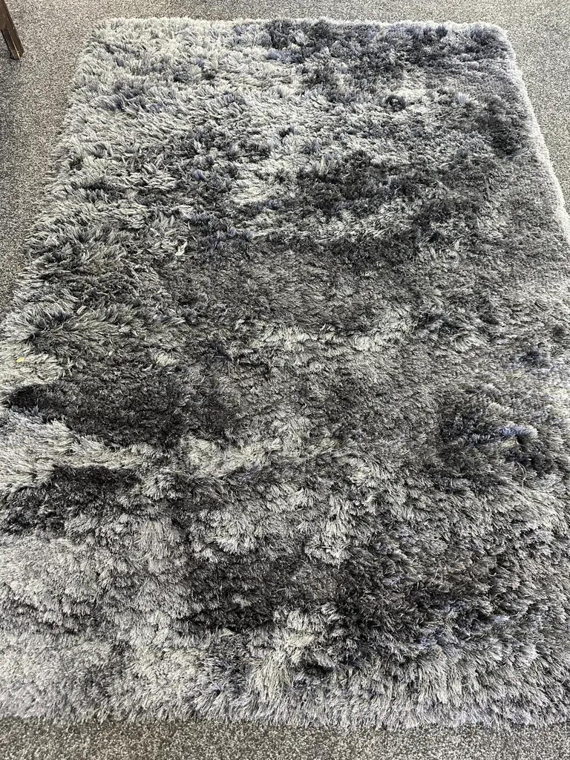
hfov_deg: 56.8
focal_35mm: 24
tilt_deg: -61.3
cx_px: 285
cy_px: 380
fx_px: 527
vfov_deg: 71.6
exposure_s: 1/50
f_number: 1.78
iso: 640
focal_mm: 6.86
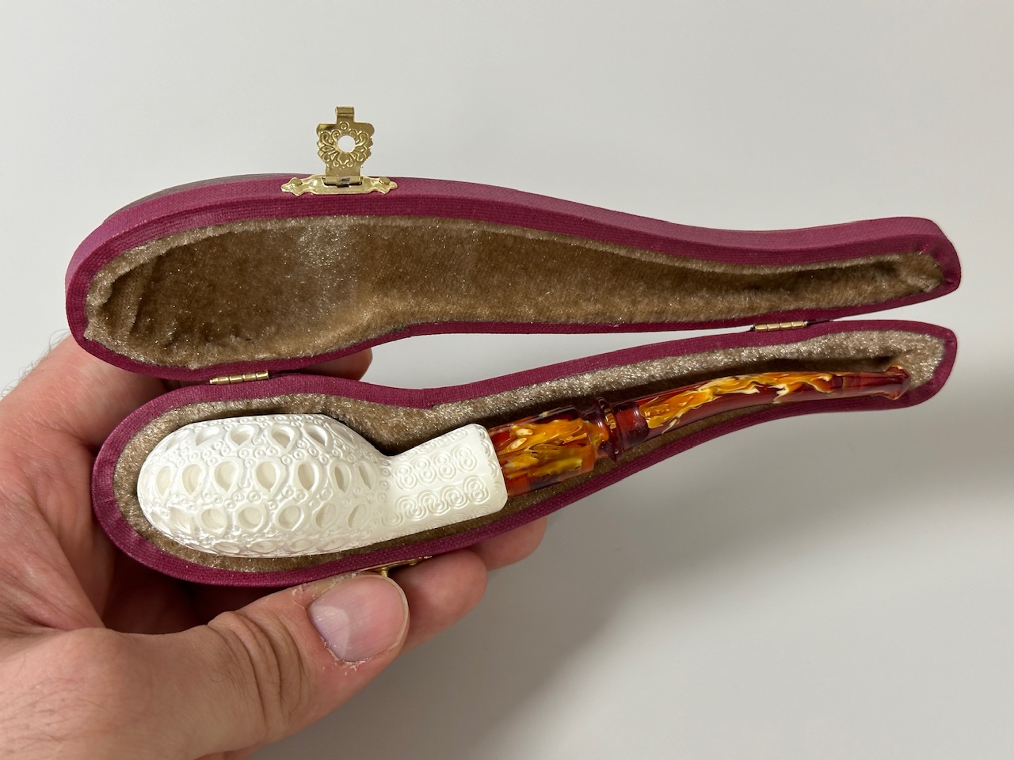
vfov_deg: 30.3
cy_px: 380
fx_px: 1406
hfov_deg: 39.7
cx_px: 507
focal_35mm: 48
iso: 125
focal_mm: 6.86
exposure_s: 1/60
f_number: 1.78
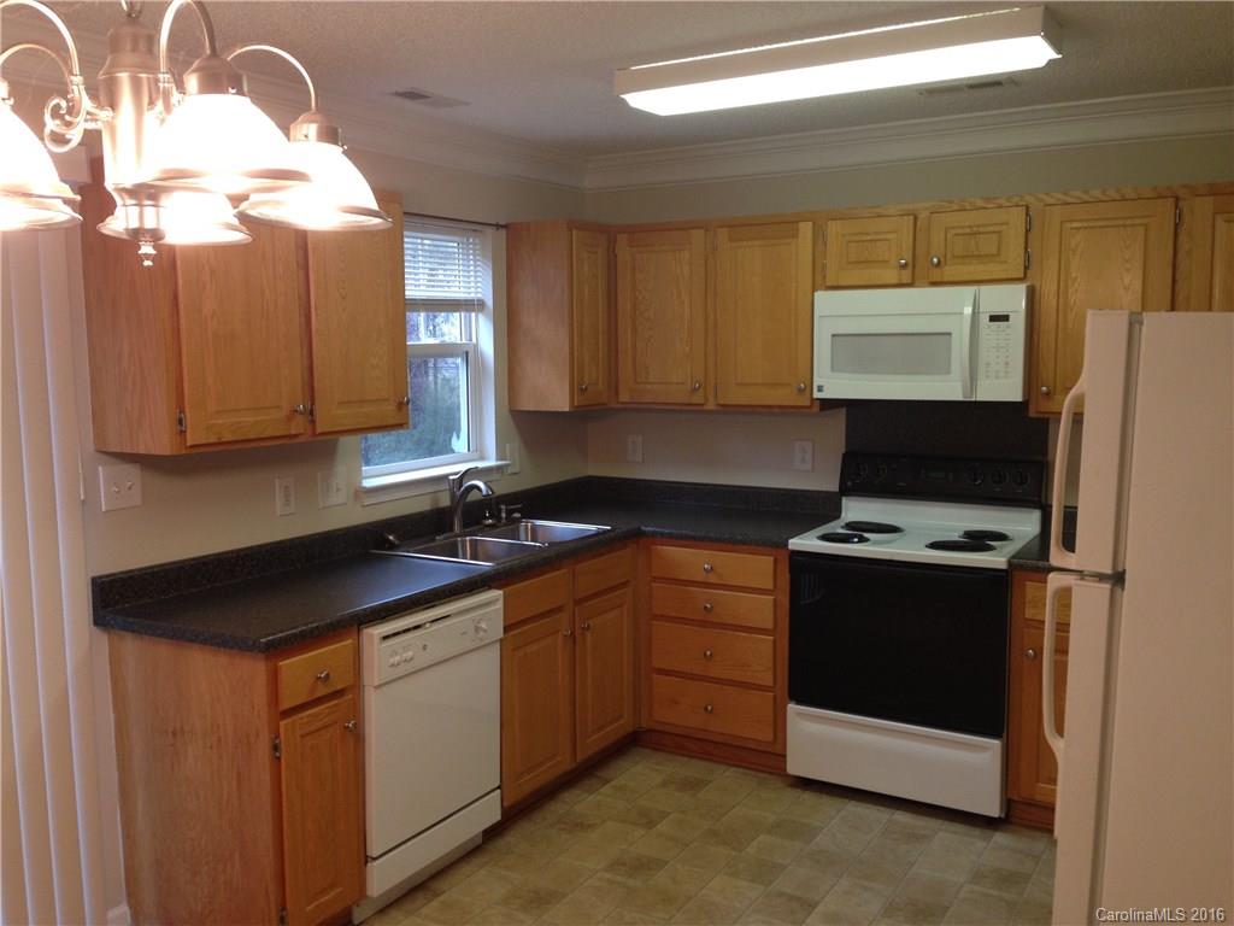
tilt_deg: -8.2
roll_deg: +0.7
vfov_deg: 42.9
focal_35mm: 33
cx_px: 617
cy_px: 463
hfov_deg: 55.4
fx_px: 1176
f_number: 2.4
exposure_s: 1/20
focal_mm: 4.12
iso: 80
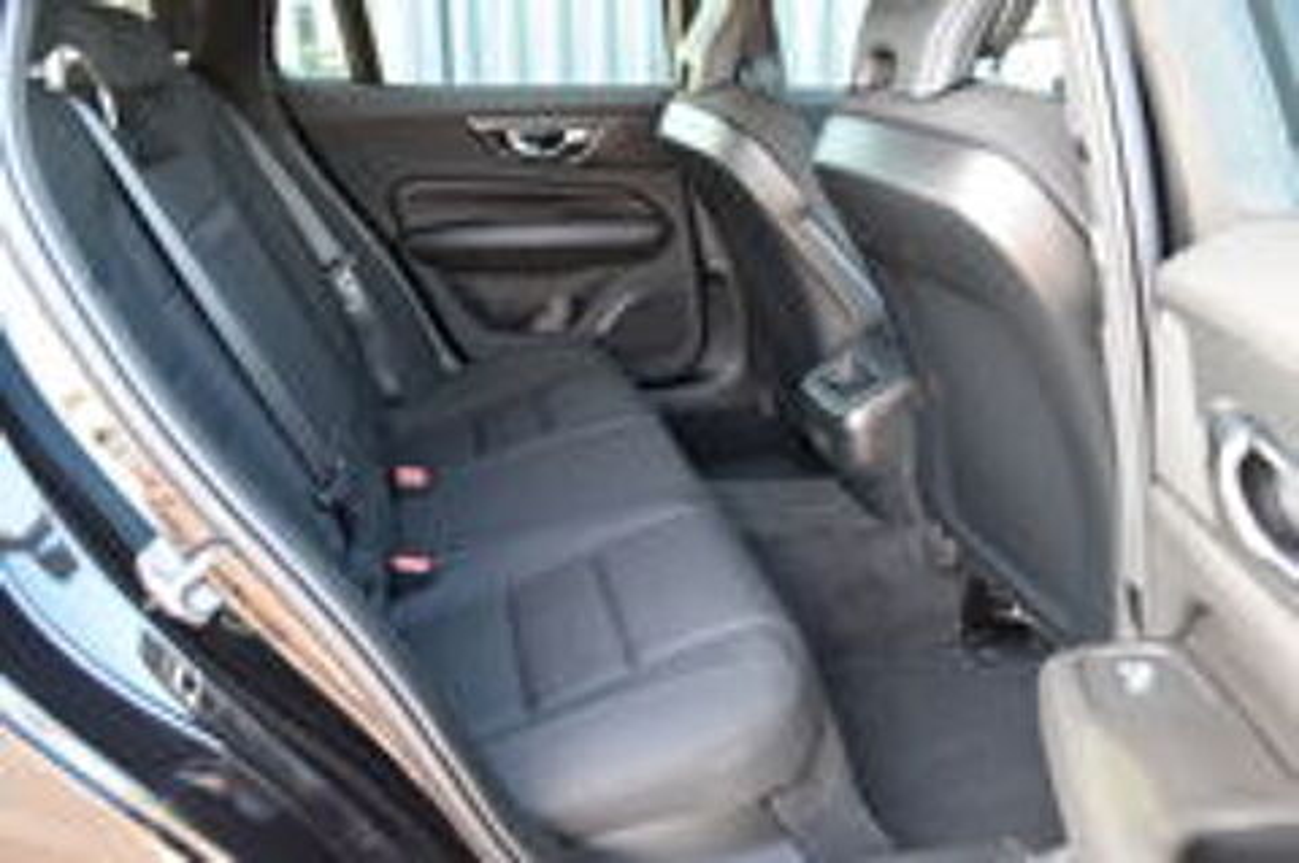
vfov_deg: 43.5
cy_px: 432
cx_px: 650
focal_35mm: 30
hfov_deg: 62.0
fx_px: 1081
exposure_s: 1/60
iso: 1250
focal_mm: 20
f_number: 3.5
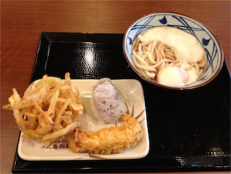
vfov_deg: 43.0
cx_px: 116
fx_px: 220
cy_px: 87
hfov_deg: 55.3
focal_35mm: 33
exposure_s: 1/20
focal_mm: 4.13
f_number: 2.4
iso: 400
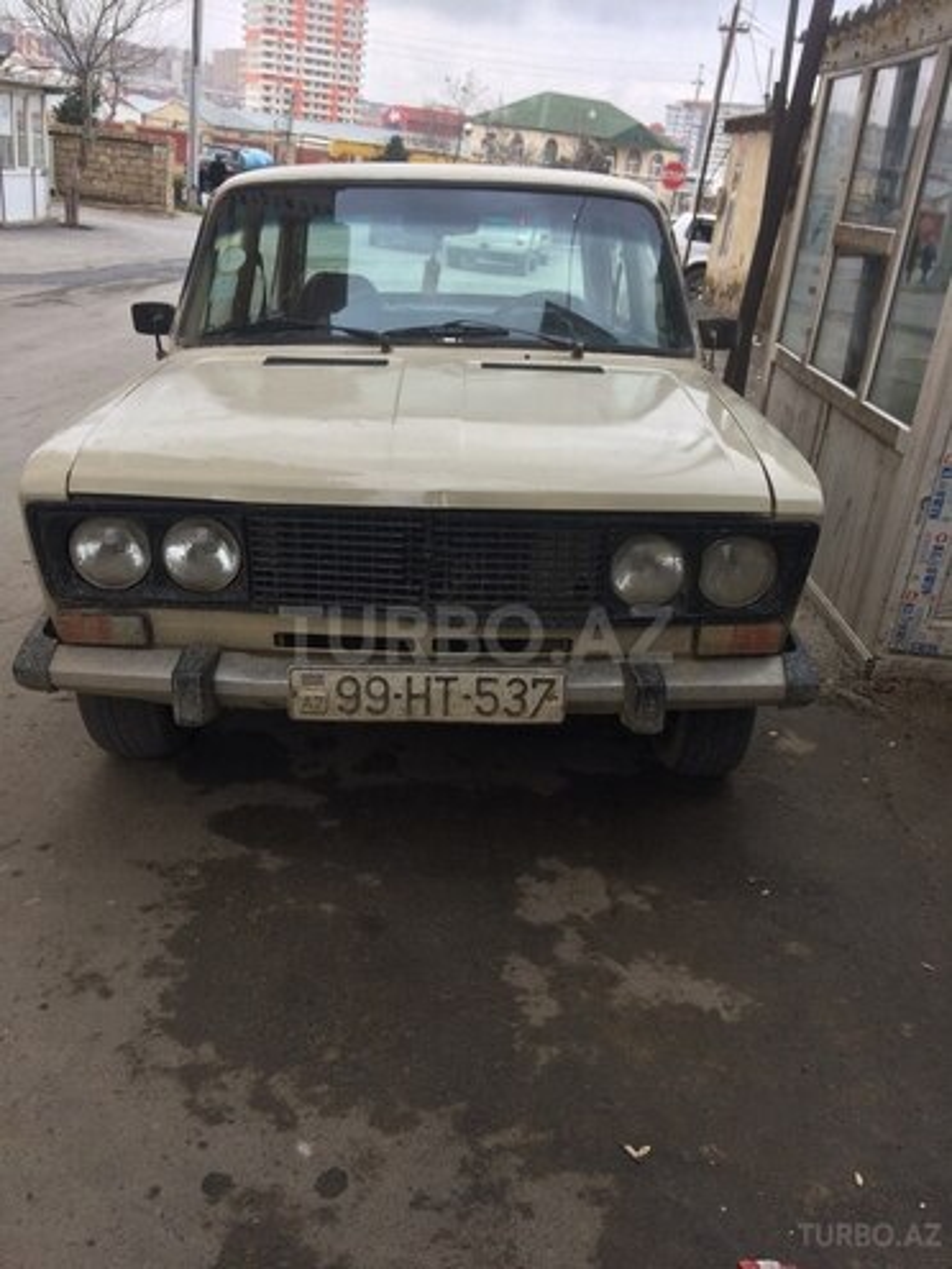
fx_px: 1063
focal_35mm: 29
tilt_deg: -24.3
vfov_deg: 61.7
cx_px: 476
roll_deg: -5.9
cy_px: 634
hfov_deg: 48.2
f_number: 2.2
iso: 32
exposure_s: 1/255
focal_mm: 4.15
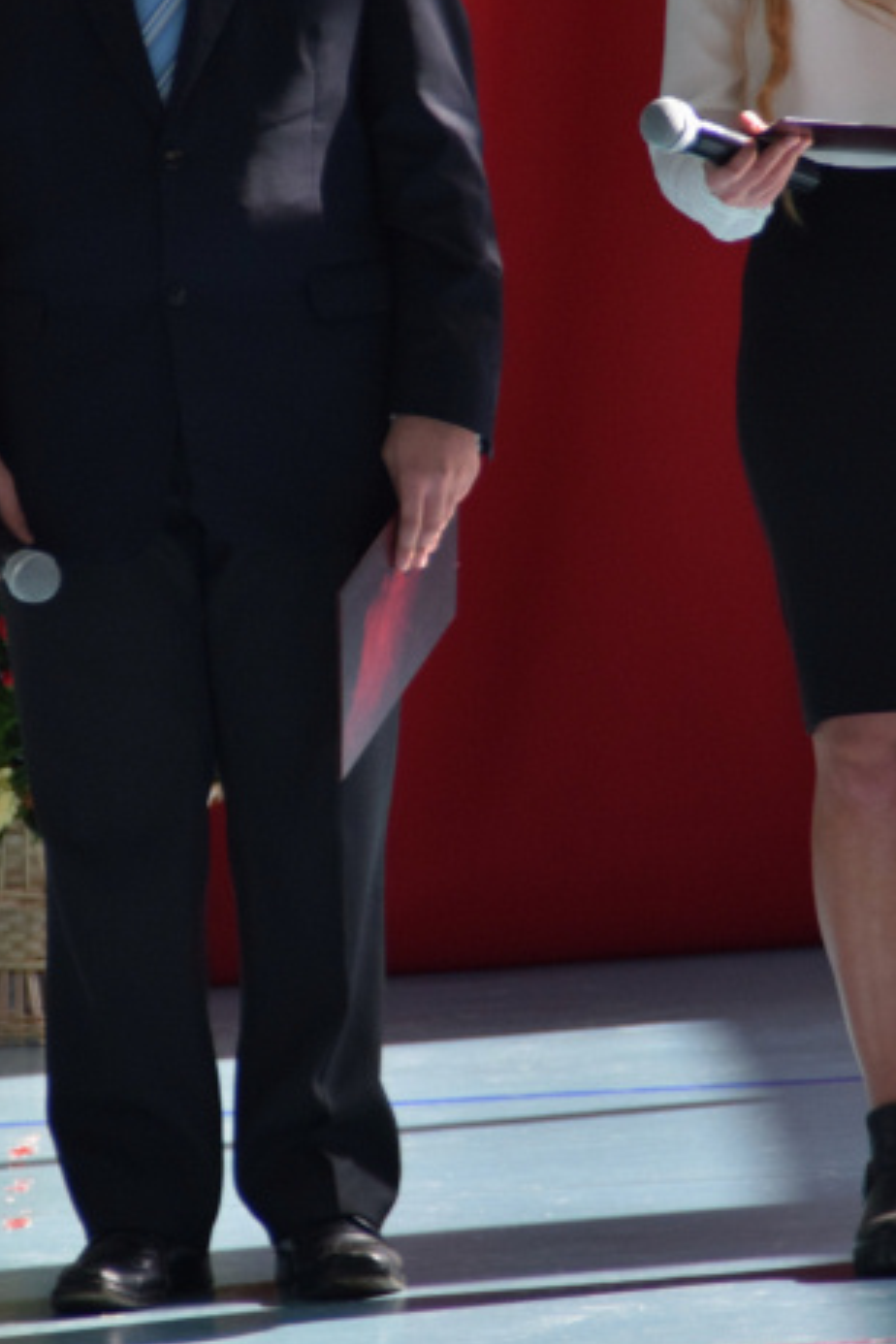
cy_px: 495
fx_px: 21801
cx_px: 492
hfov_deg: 2.4
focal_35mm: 584
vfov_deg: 3.5
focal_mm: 200
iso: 800
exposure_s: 1/500
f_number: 6.3
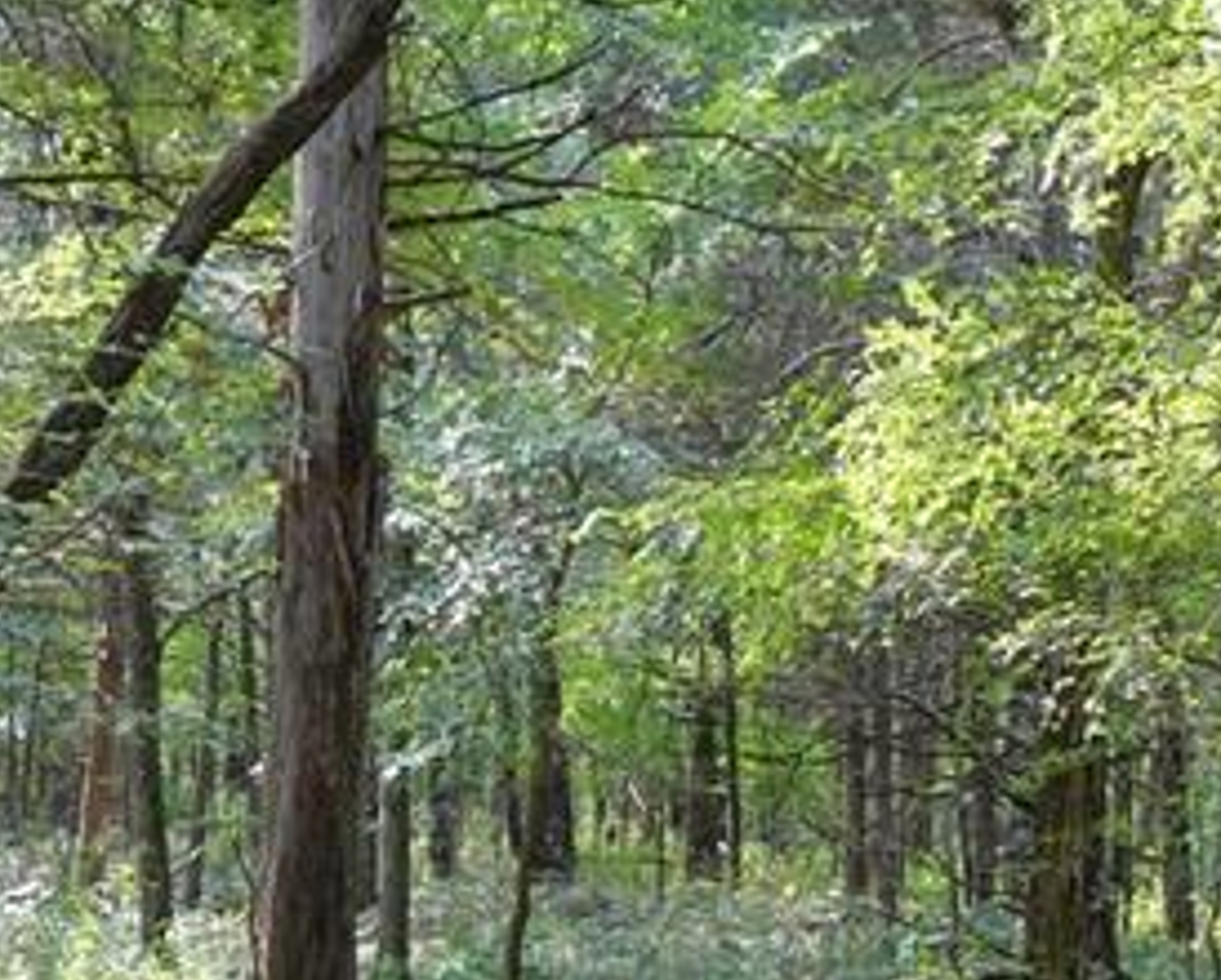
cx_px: 490
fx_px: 3800
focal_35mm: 105
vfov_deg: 14.6
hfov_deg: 18.2
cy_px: 869
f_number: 4
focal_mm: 20
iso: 400
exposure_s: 1/160
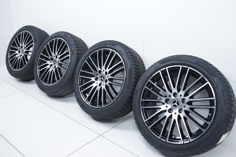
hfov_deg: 58.8
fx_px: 210
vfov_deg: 41.1
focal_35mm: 32
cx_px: 118
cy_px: 78
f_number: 7.1
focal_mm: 32
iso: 250
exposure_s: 1/100
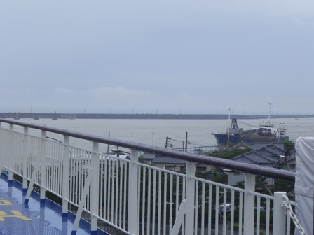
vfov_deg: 15.6
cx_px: 157
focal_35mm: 95
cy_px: 118
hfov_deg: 20.7
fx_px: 862
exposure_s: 1/366
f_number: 6.3
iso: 160
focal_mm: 16.9
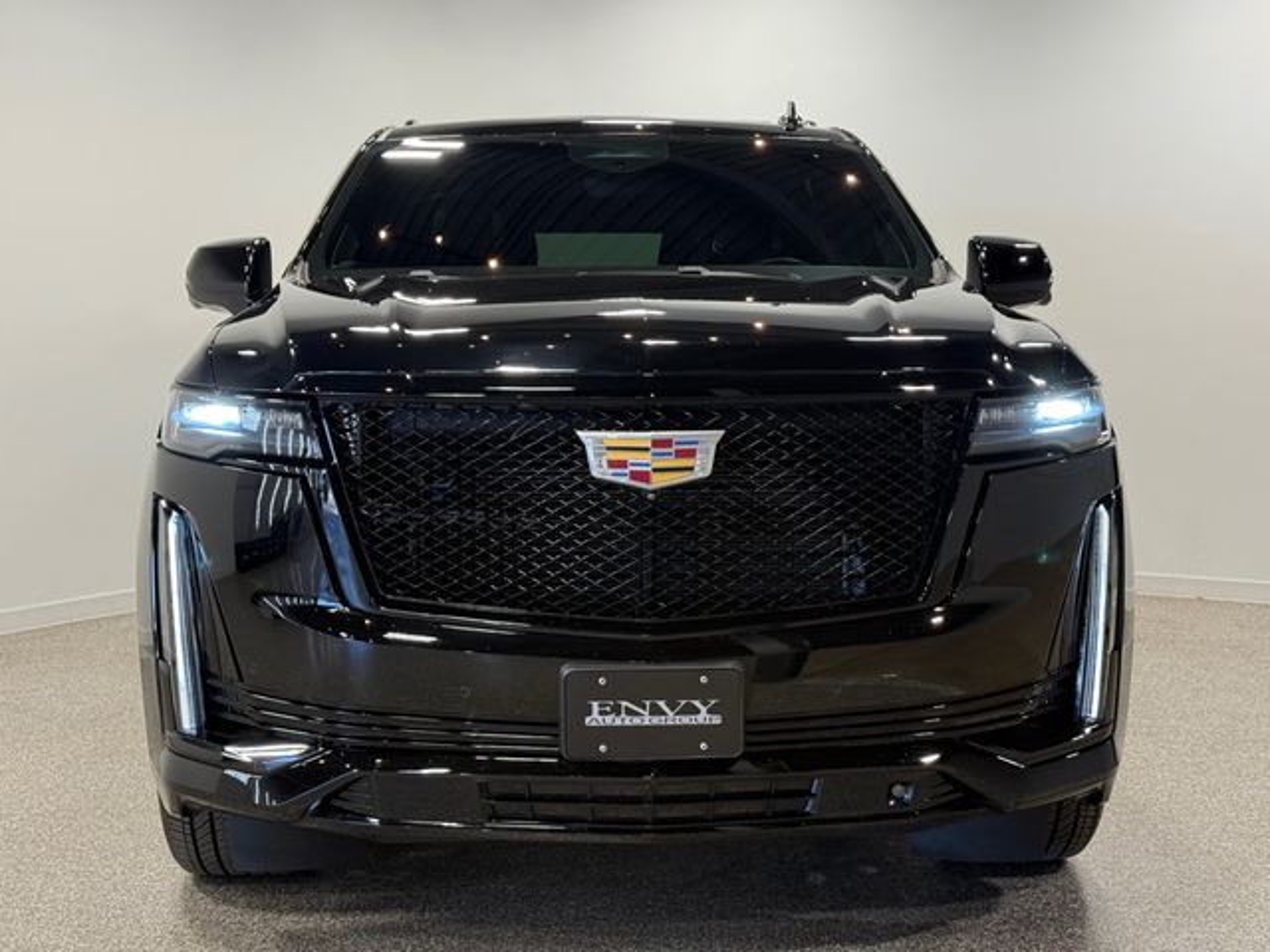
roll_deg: -0.1
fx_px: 1761
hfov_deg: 39.7
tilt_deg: -4.4
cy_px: 476
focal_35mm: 48
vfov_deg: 30.3
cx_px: 635
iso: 80
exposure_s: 1/126
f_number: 1.78
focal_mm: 6.76
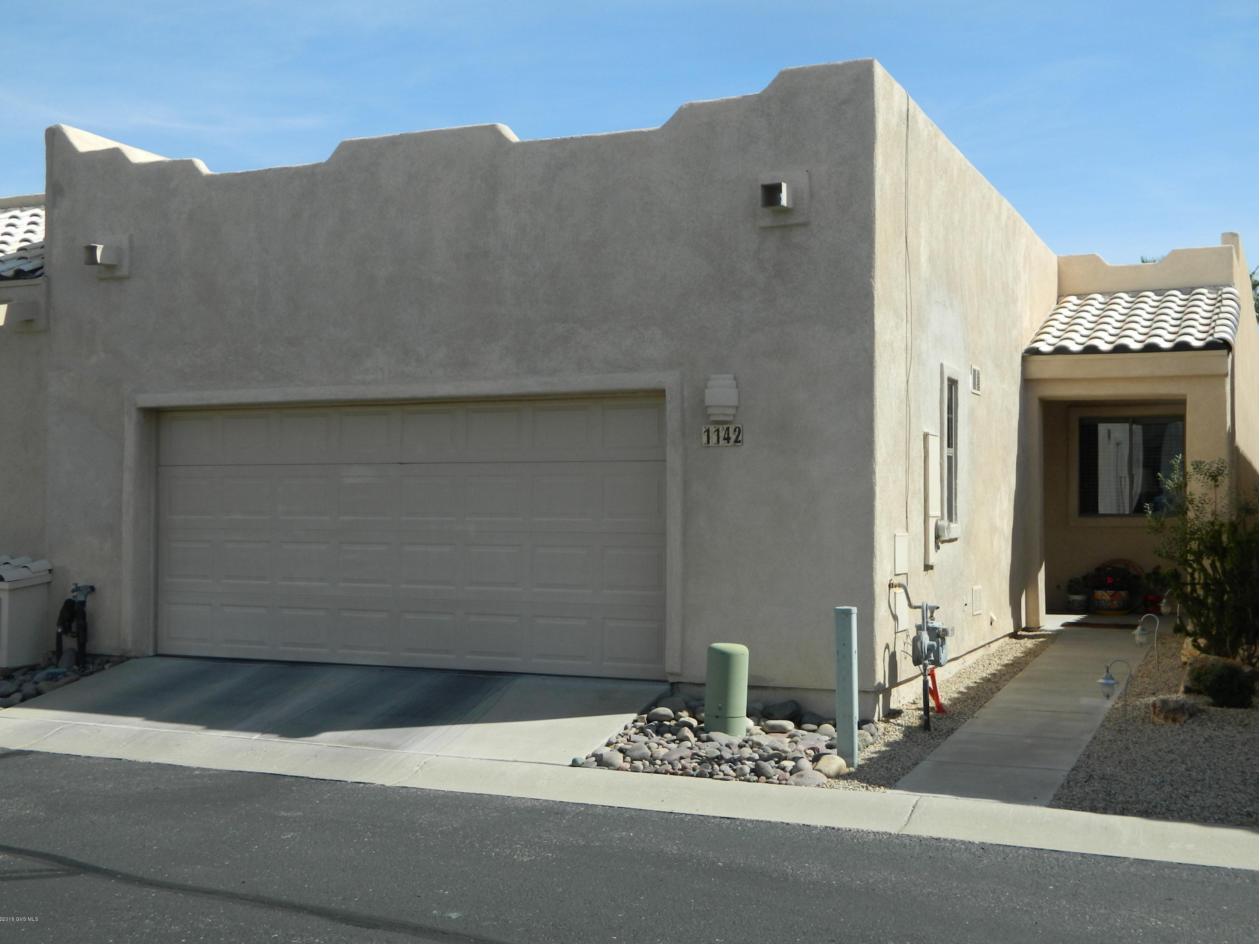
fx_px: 1527
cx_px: 640
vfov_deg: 34.3
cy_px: 466
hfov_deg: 44.8
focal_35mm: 42
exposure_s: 1/160
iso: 80
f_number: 9.8
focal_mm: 7.3
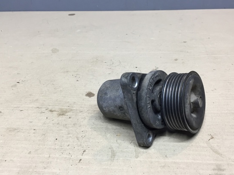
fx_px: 230
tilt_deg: -28.2
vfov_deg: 41.8
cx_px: 126
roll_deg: +1.4
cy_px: 84
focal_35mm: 34
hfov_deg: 53.9
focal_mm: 4.15
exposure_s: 1/33
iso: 64
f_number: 2.2
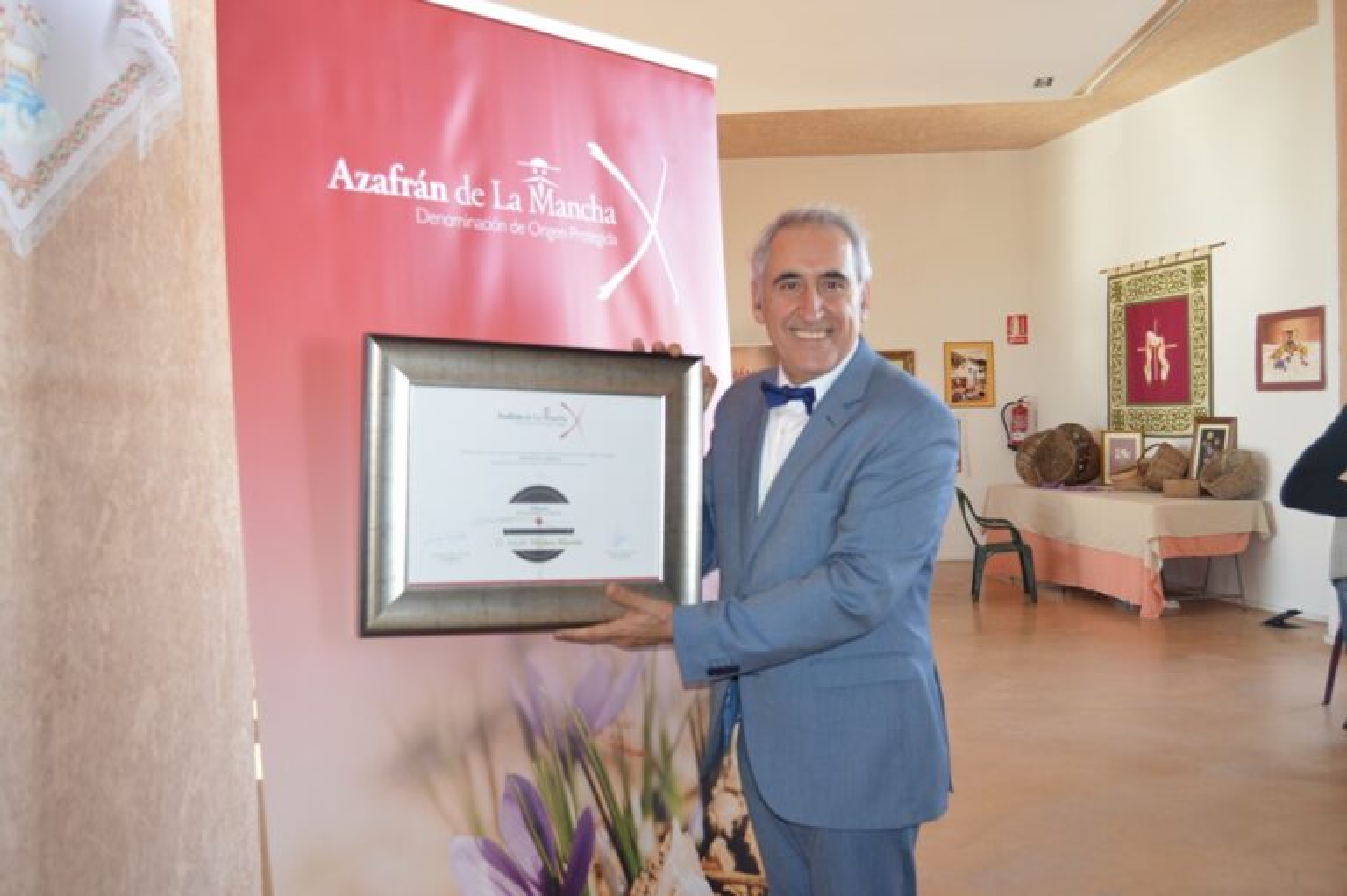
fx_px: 1122
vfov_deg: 43.6
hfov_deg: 62.0
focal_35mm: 30
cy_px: 448
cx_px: 674
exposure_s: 1/80
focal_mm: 20
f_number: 4
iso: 400
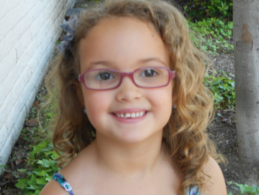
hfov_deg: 22.8
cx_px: 130
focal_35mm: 86
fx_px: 643
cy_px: 98
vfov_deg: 17.2
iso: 125
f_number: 6.3
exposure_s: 1/30
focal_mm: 15.4
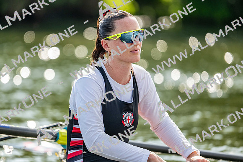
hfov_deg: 5.2
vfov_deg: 3.4
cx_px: 122
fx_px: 2701
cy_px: 81
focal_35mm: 400
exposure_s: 1/2500
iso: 1000
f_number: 4.5
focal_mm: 400
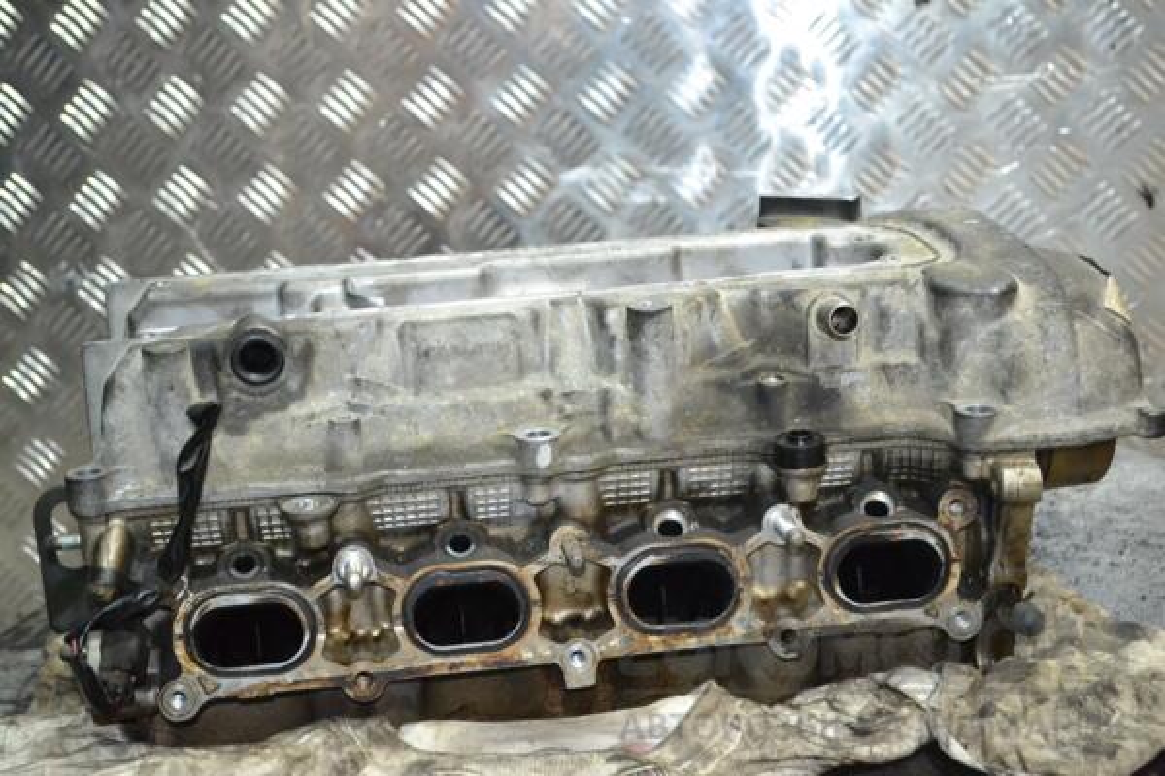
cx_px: 582
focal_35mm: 63
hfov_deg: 31.9
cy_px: 388
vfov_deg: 21.6
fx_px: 2039
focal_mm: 42
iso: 2800
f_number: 5.3
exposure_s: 1/60
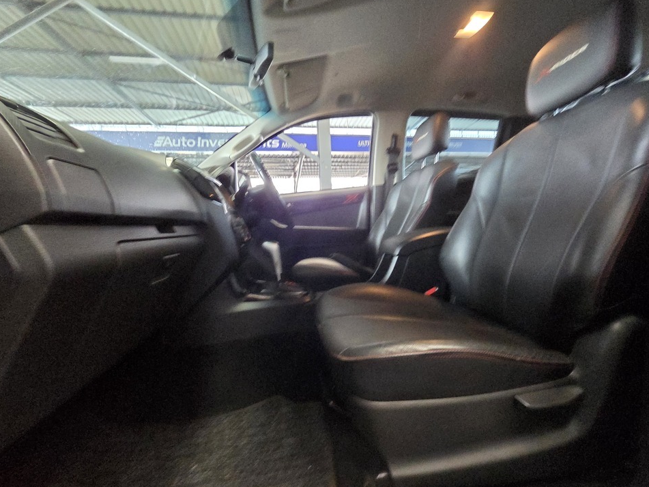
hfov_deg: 102.0
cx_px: 335
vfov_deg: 85.6
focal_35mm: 14
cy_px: 255
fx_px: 262
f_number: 2.2
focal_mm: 2.2
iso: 1250
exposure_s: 1/25
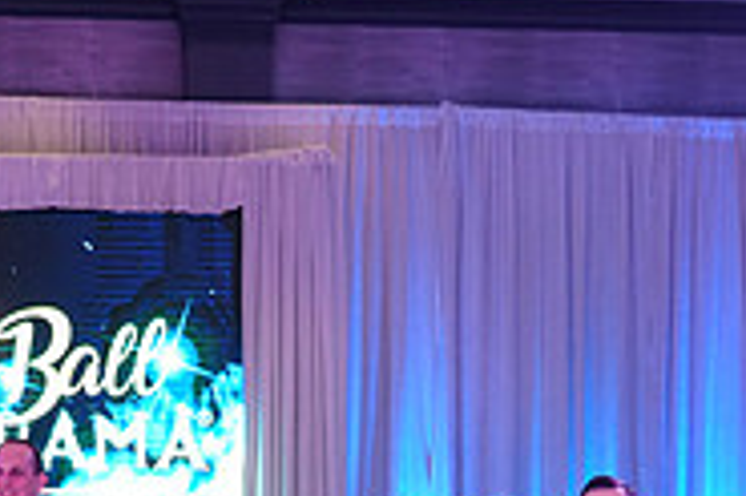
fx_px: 1884
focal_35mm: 91
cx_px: 210
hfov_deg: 22.2
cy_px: 688
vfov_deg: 14.2
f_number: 4
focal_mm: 29
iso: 2000
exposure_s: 1/200
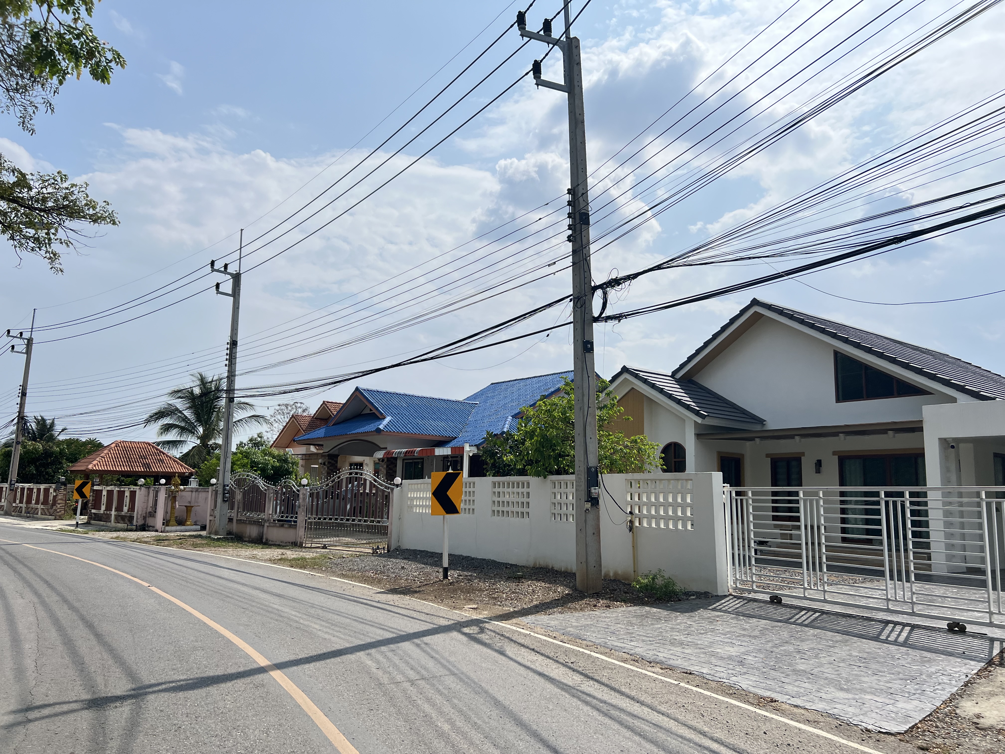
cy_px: 377
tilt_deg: +7.4
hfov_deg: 67.3
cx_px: 502
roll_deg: -2.4
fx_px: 755
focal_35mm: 26
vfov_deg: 53.1
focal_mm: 5.7
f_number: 1.5
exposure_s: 1/8000
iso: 50
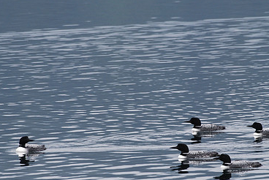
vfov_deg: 1.9
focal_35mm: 710
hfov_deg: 2.9
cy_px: 121
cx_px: 167
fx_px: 5309
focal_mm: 300
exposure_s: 1/125
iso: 200
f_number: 8
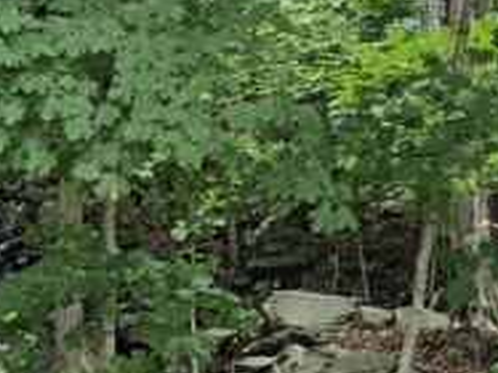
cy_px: 607
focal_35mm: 126
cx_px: -192
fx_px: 1812
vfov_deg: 11.2
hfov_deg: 14.8
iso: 250
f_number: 1.8
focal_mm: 5.4
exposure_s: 1/120
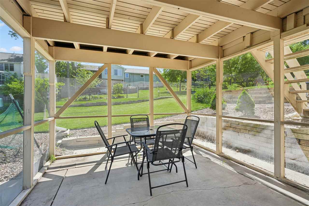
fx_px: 146
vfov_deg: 70.4
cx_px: 154
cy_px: 103
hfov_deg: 93.3
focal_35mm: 17
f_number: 8
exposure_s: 1/400
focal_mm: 17
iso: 400
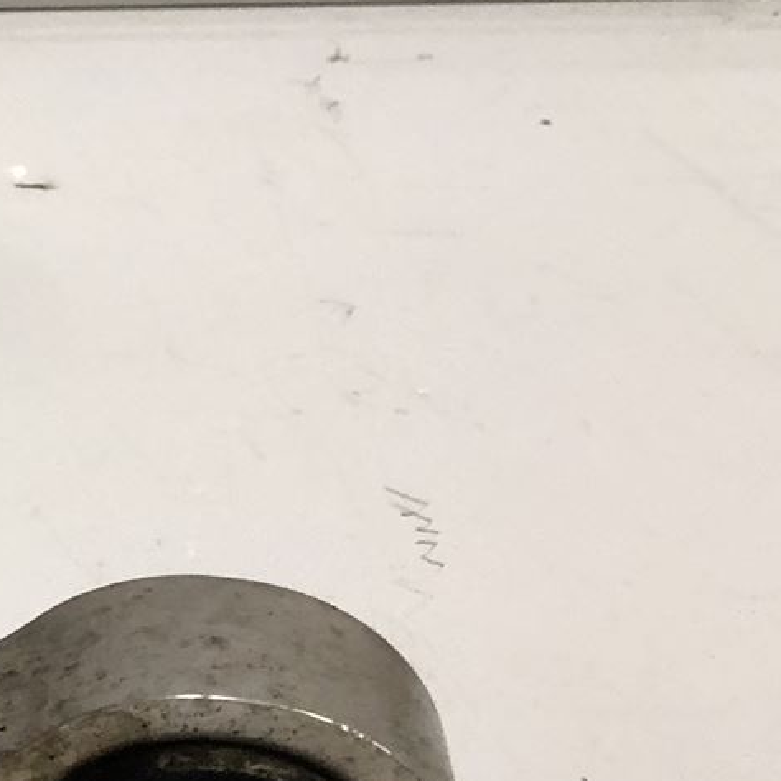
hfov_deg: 13.4
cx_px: -893
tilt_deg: -30.6
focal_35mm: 107
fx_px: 2731
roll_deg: -1.2
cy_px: 331
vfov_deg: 16.3
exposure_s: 1/33
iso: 40
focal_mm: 3.99
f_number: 1.8
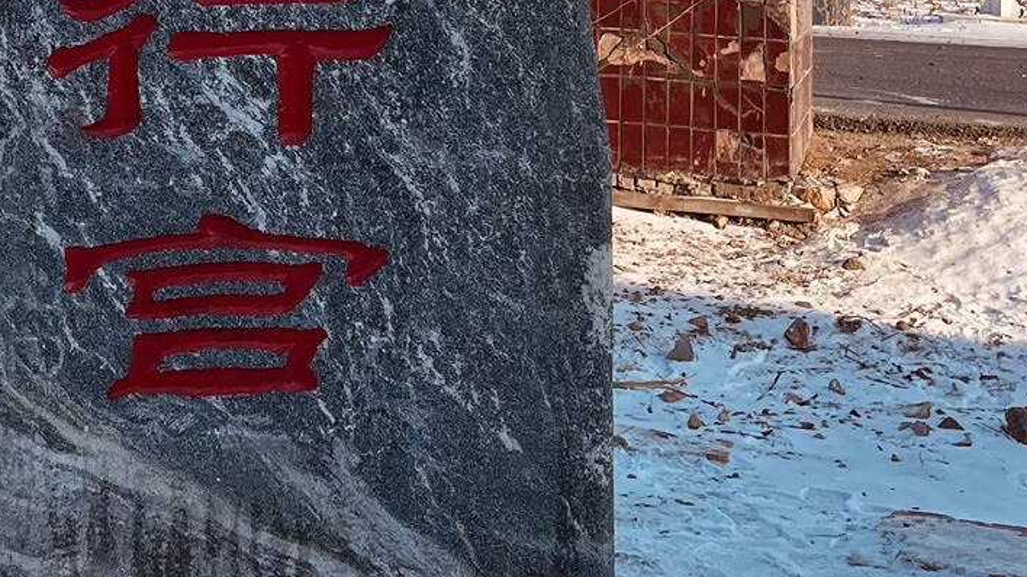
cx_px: 116
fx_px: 2178
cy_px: -351
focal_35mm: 80
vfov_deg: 13.9
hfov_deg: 25.7
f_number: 1.6
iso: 32
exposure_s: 1/2257
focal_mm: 4.2
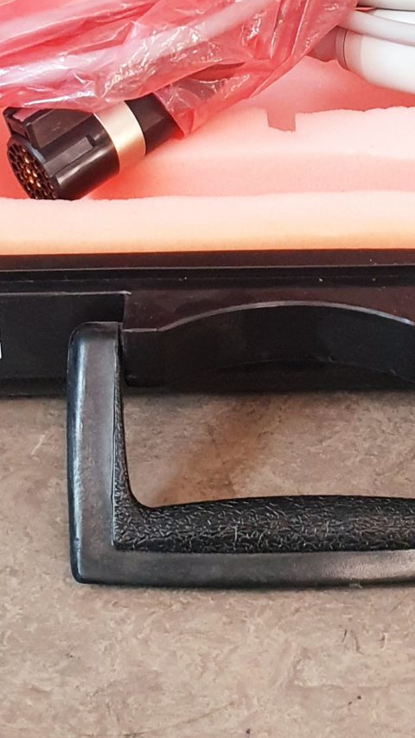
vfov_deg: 23.6
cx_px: 290
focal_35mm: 85
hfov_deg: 14.2
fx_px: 1662
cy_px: -61
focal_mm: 4.3
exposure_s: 1/50
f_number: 2.4
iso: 400
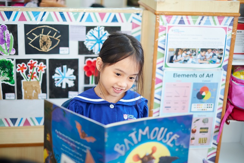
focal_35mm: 53
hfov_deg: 37.5
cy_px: 82
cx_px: 122
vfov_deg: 25.5
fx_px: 359
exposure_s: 1/250
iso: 800
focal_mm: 35
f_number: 1.4
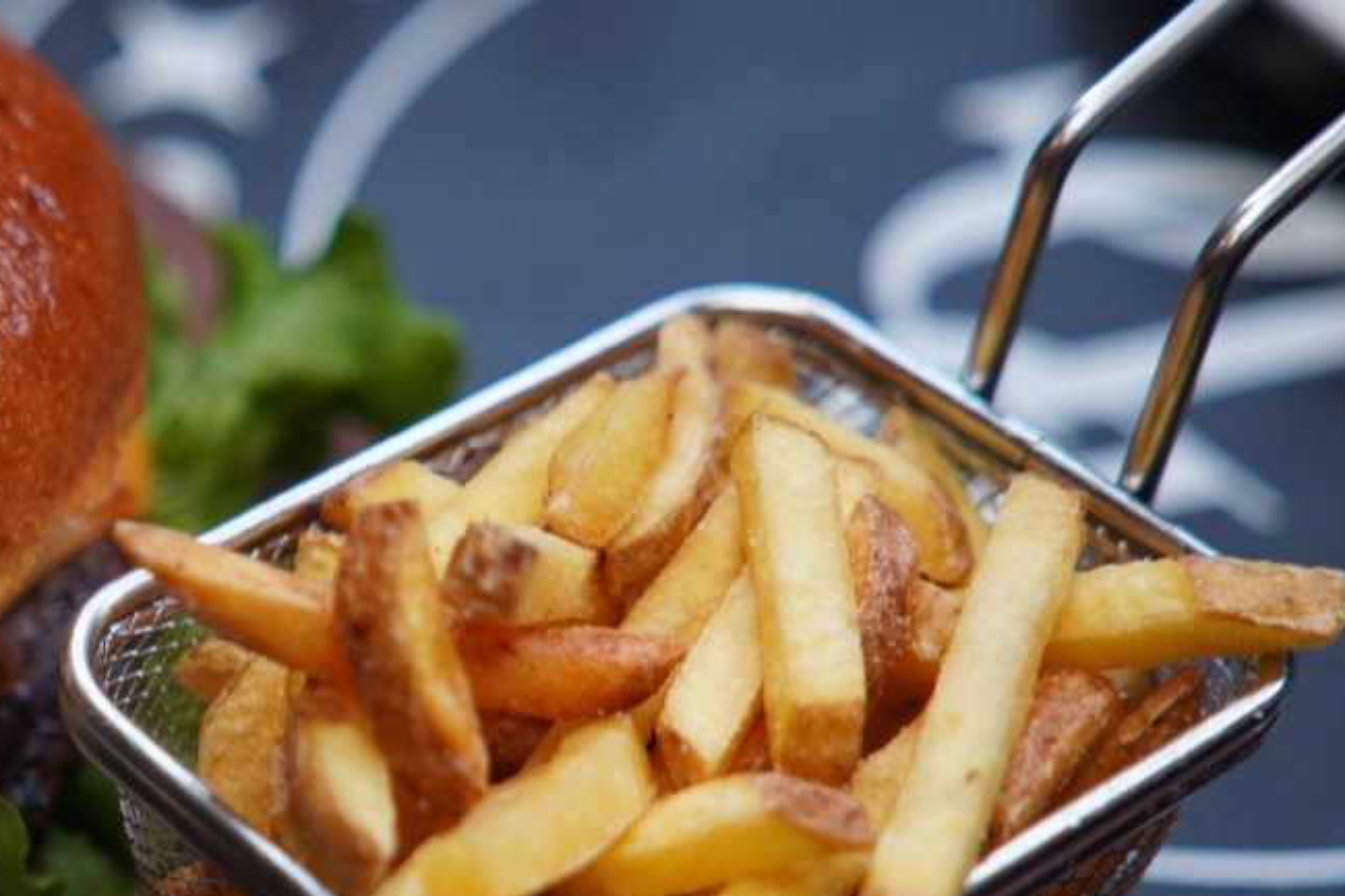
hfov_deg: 14.4
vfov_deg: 9.8
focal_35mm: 140
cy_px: 684
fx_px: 5229
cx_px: -6
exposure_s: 1/160
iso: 1250
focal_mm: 65
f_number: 2.8
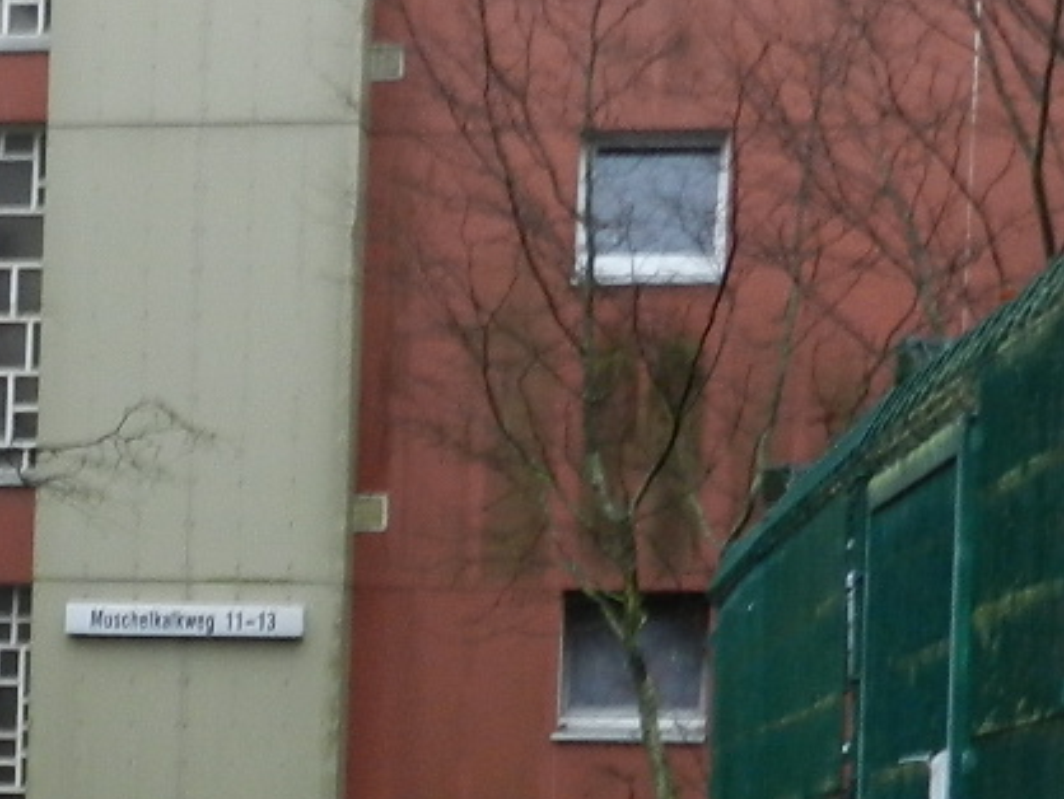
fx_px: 5413
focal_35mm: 176
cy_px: 1160
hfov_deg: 10.9
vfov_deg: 8.3
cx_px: -479
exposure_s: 1/30
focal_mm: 8.1
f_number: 4.2
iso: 200
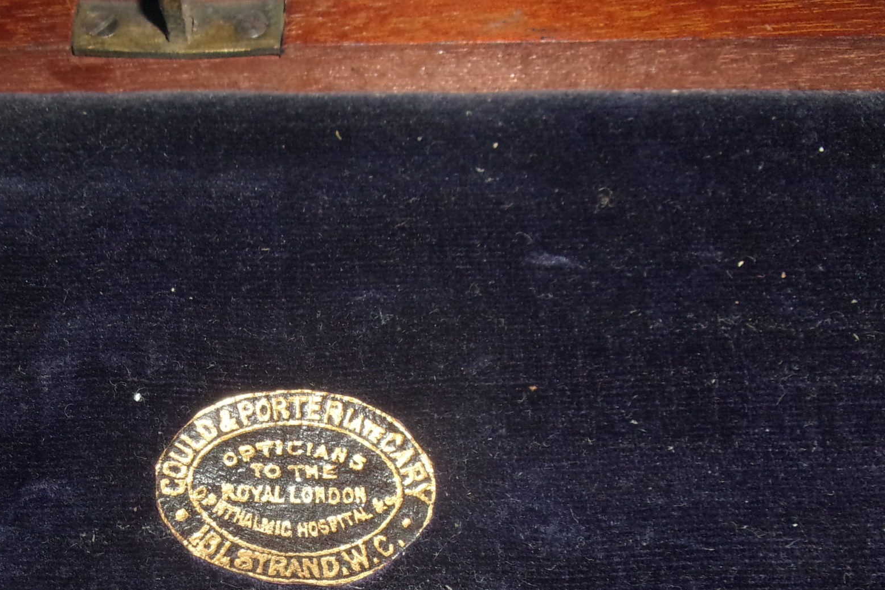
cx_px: 278
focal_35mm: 48
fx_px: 1180
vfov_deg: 27.2
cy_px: 520
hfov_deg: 40.5
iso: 200
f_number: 3.9
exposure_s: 1/34
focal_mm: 5.1
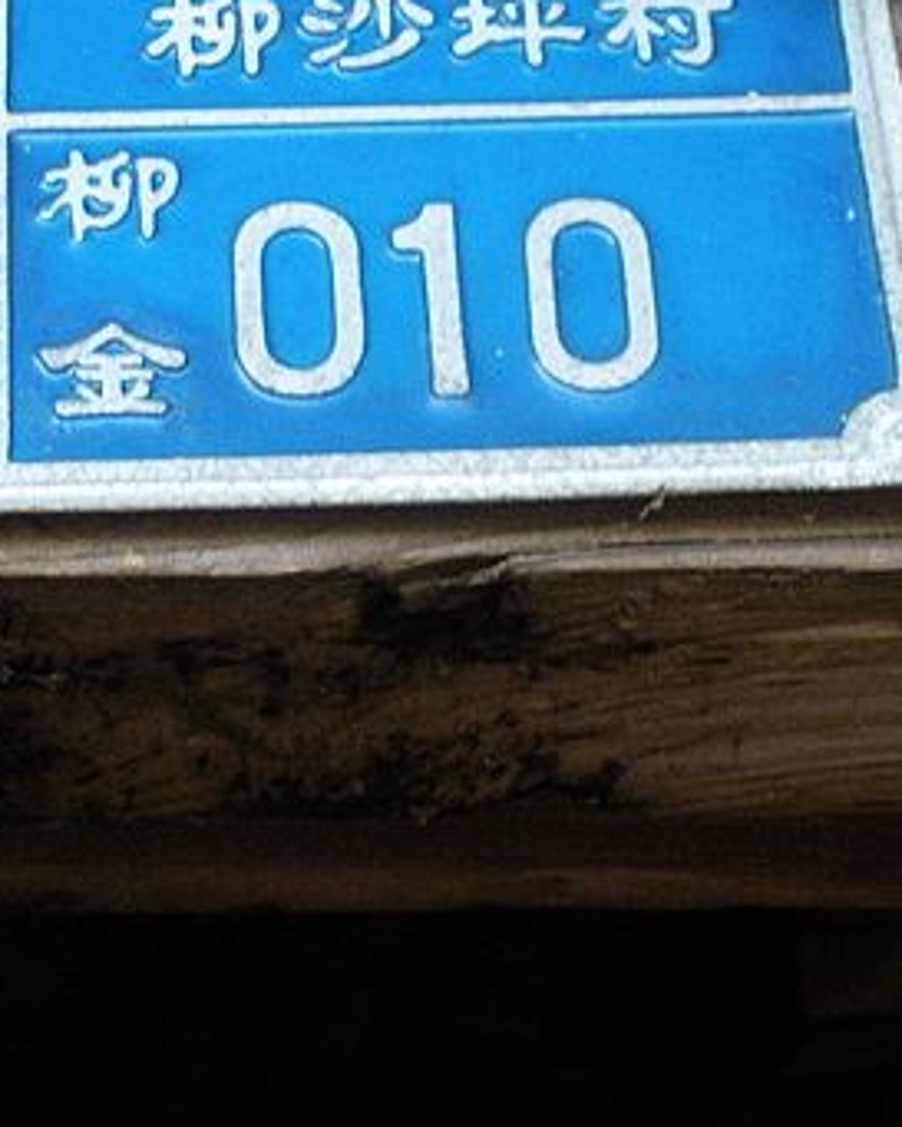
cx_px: 340
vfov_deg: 14.6
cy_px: 289
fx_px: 4369
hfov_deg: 11.8
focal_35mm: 131
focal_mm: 11.2
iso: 400
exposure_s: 1/86.2
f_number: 4.6
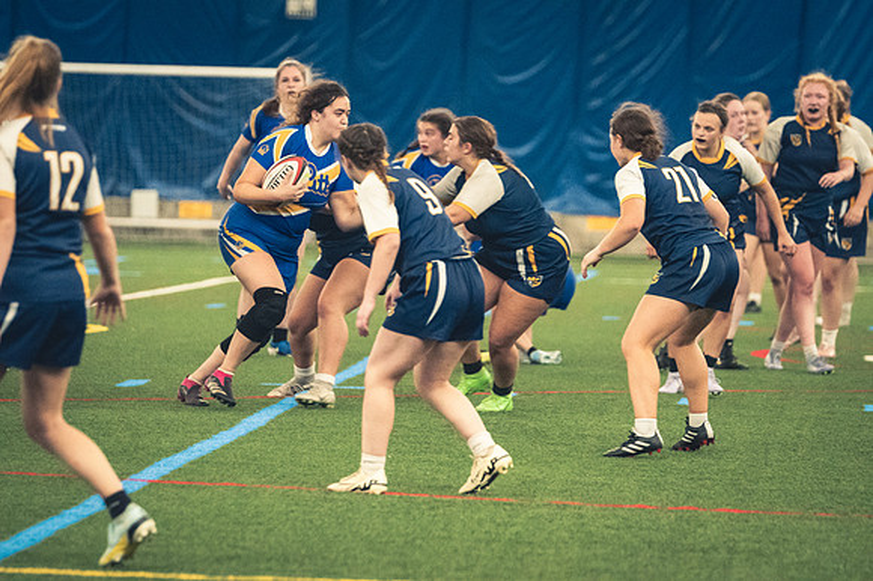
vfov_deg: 5.2
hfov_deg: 7.9
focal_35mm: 262
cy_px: 290
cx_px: 436
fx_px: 6350
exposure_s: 1/500
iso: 12800
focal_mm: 175
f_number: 2.8
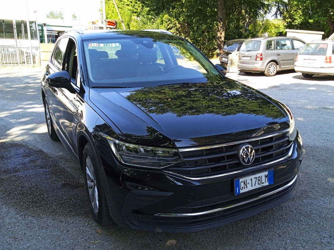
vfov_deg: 45.4
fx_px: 299
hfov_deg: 58.3
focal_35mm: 31
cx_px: 177
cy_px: 137
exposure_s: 1/227
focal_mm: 3.43
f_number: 2.2
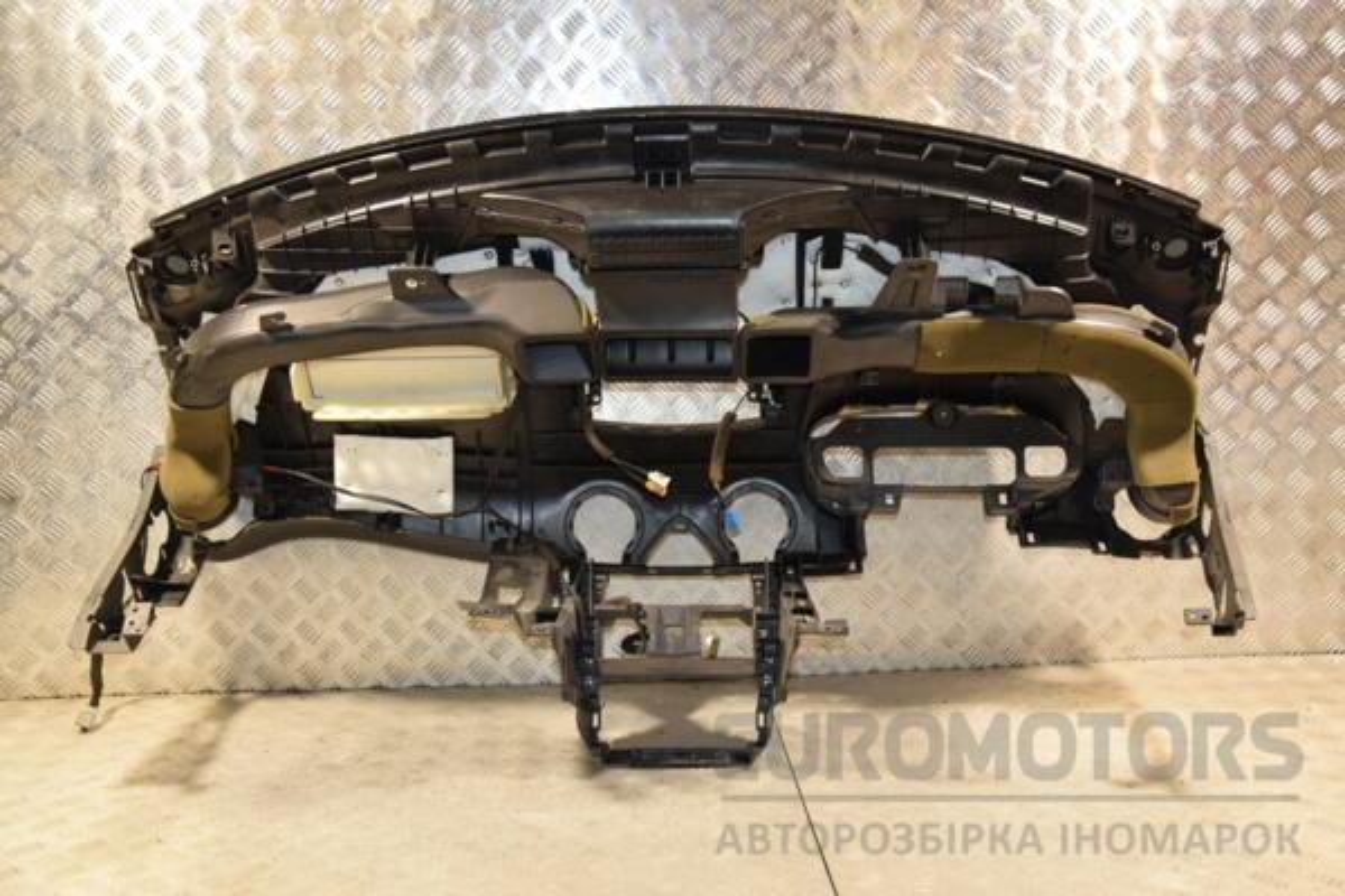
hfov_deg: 51.3
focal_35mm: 38
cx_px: 672
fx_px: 1401
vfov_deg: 35.5
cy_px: 448
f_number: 5
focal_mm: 25
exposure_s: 1/200
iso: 800
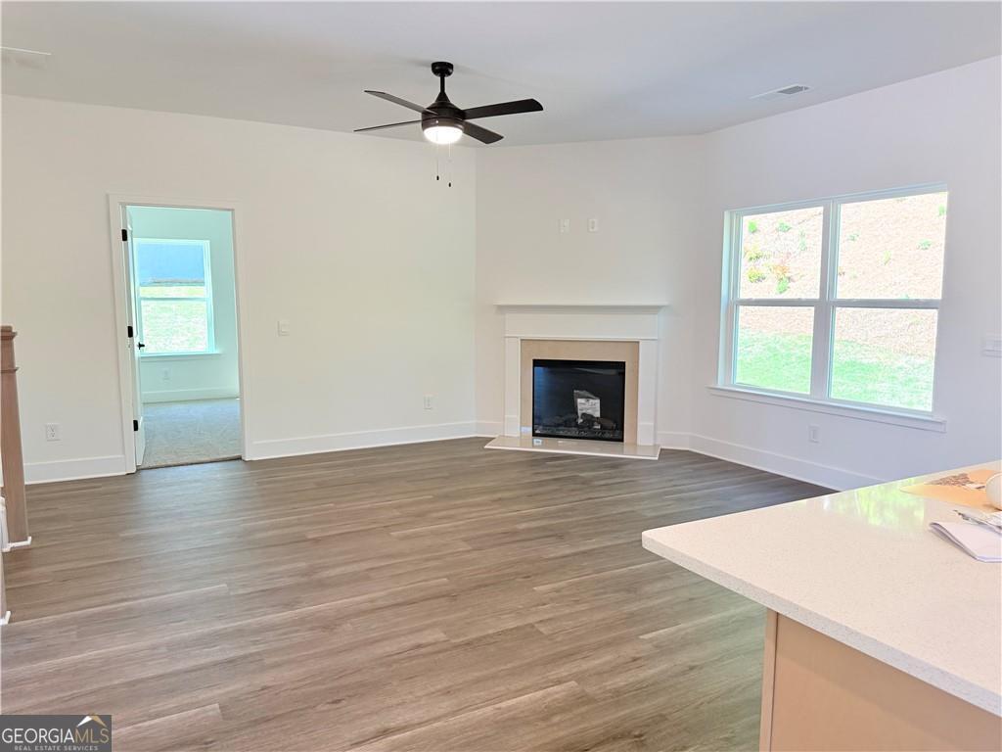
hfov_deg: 71.6
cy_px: 376
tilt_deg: -6.3
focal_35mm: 24
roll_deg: -0.4
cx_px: 501
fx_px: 695
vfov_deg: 56.8
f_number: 1.78
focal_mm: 6.76
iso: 200
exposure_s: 1/226
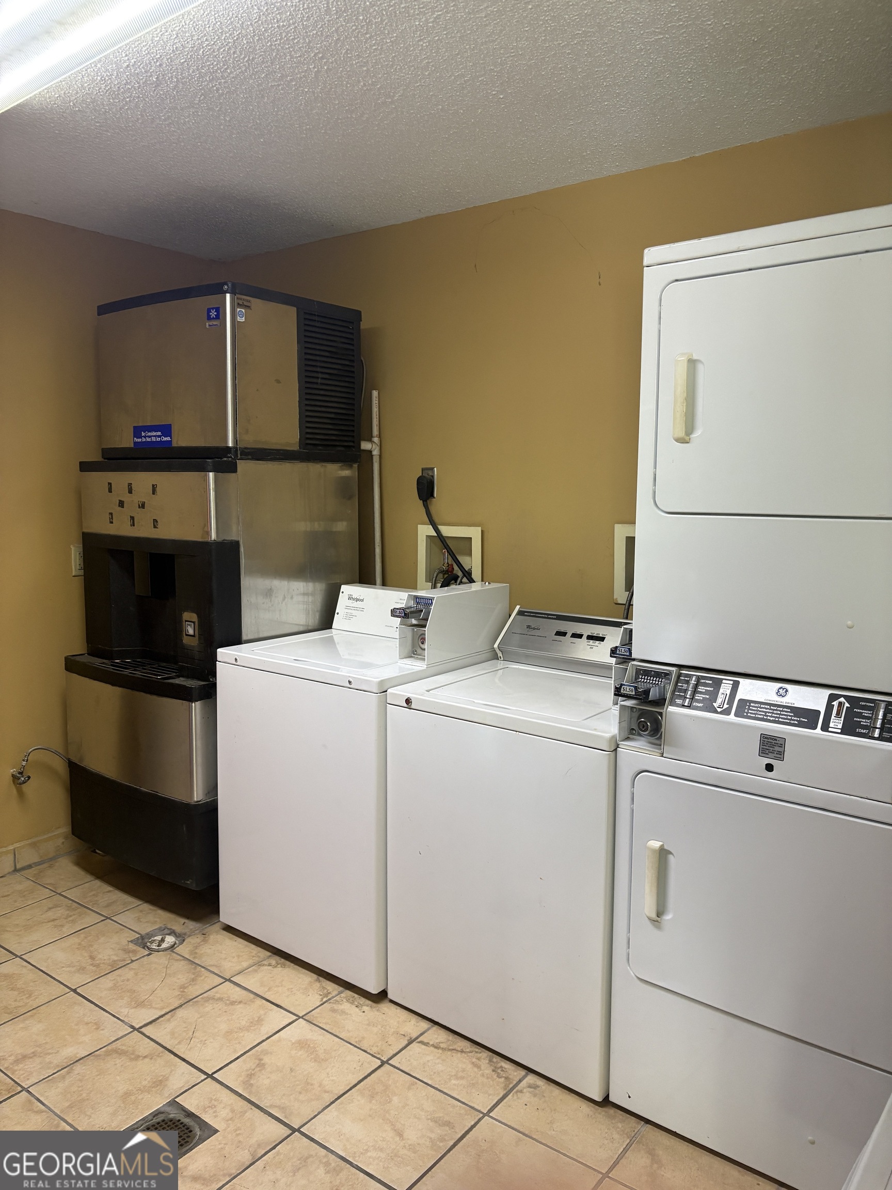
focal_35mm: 26
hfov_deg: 53.1
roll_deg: -0.9
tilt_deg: -6.2
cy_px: 595
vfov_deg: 67.3
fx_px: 893
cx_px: 446
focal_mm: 5.96
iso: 200
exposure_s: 1/60
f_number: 1.6
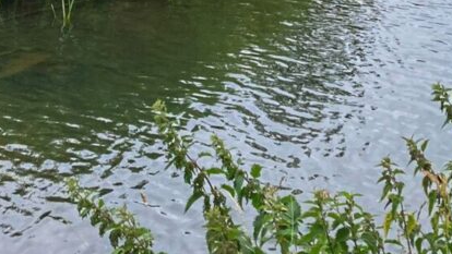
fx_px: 1271
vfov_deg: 10.6
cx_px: 325
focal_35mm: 106
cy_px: -238
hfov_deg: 20.1
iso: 20
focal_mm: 3.99
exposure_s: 1/1143
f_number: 1.8
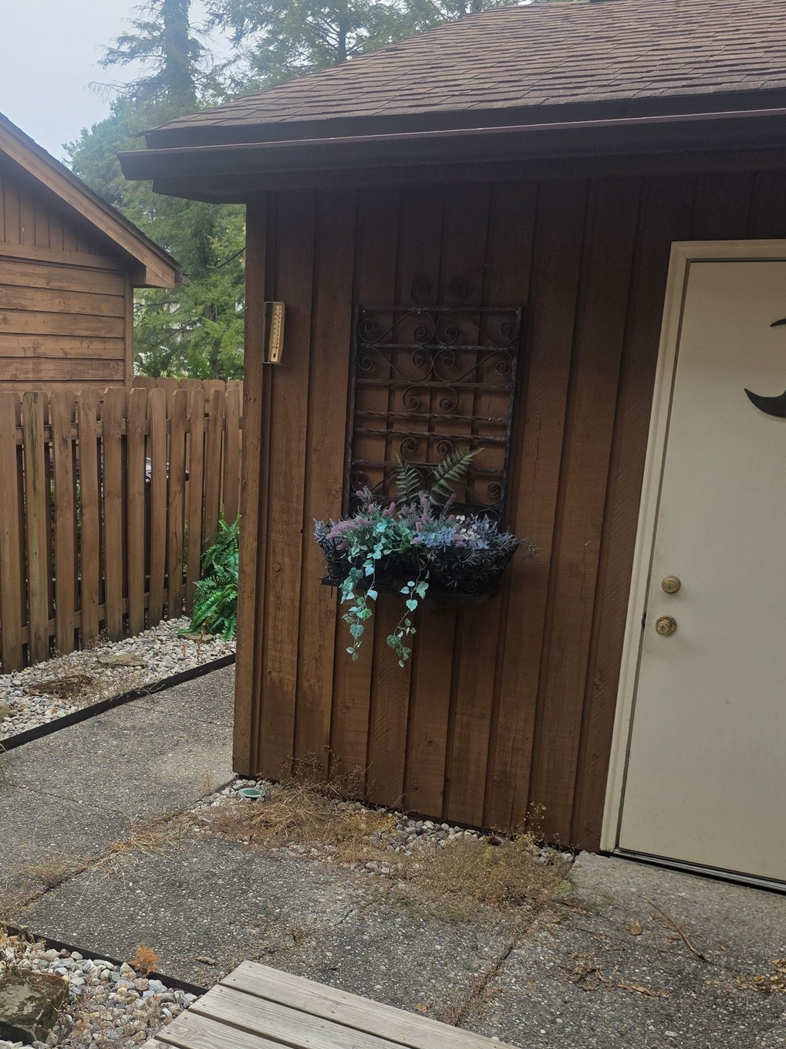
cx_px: 276
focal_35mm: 39
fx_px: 1181
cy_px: 710
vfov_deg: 47.0
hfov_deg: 36.5
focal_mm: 6.3
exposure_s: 1/2723
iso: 80
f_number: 1.7
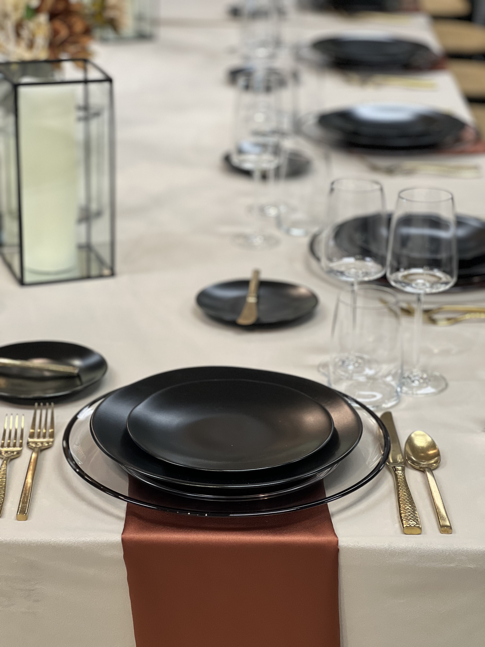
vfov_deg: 25.3
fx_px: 1438
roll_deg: +0.0
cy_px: 324
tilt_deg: -21.9
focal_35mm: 77
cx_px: 242
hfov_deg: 19.1
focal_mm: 9
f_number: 2.8
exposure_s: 1/60
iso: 160
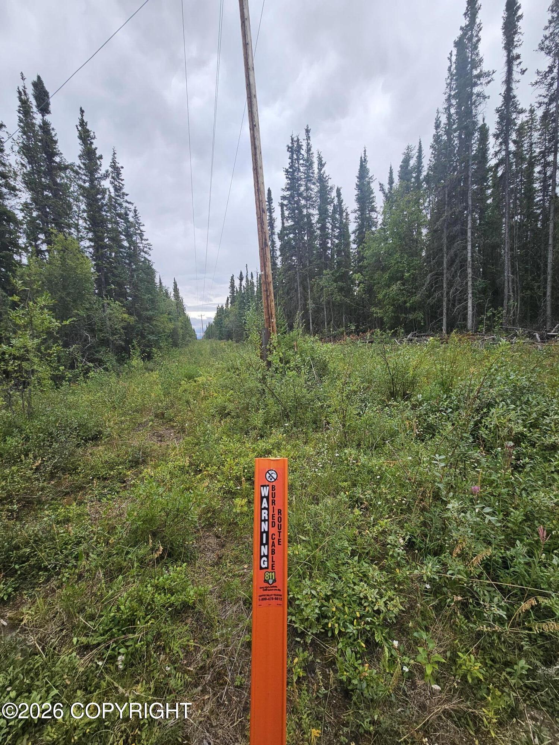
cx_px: 280
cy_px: 372
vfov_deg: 106.2
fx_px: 280
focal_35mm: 13
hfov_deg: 89.9
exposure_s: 1/298
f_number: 2.2
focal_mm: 2.2
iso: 50
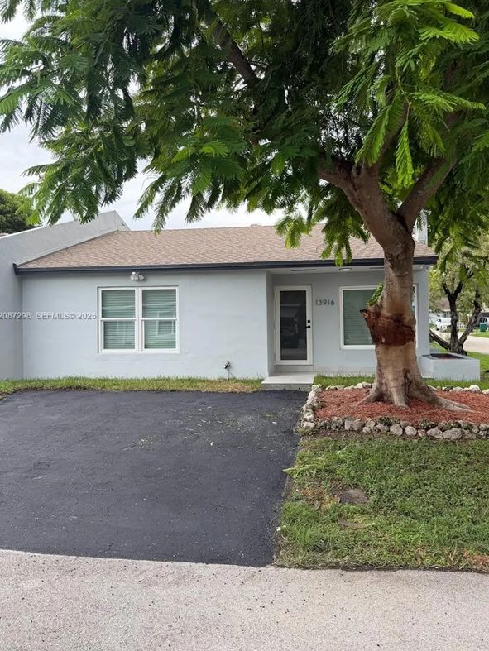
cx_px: 252
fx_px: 489
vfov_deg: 67.3
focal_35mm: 26
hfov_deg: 53.1
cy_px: 316
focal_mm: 6.76
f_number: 1.78
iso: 100
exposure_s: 1/967
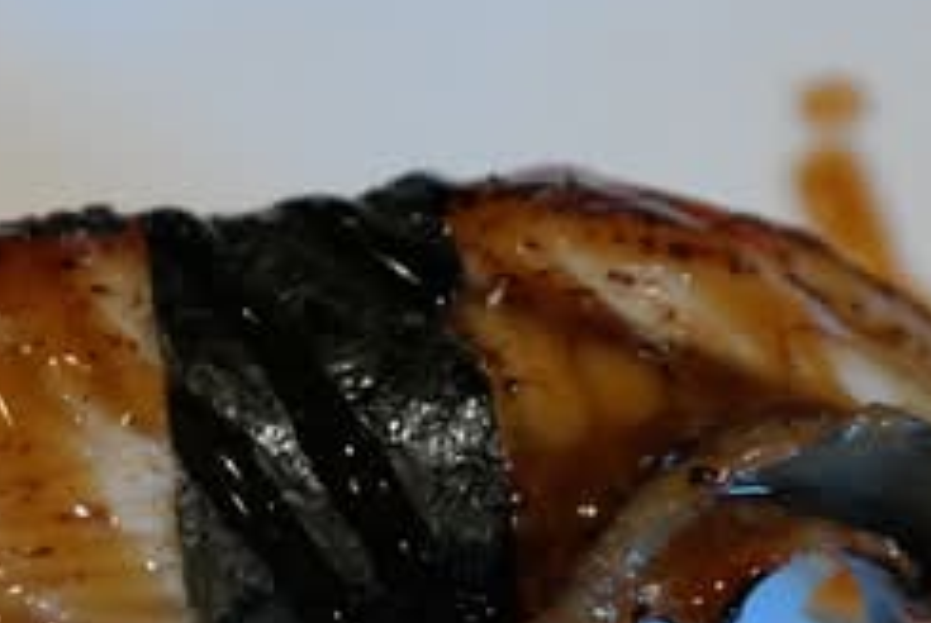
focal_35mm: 226
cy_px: 684
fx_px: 5852
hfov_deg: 9.1
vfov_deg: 6.1
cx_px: 464
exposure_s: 1/80
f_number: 5.6
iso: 800
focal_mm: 55
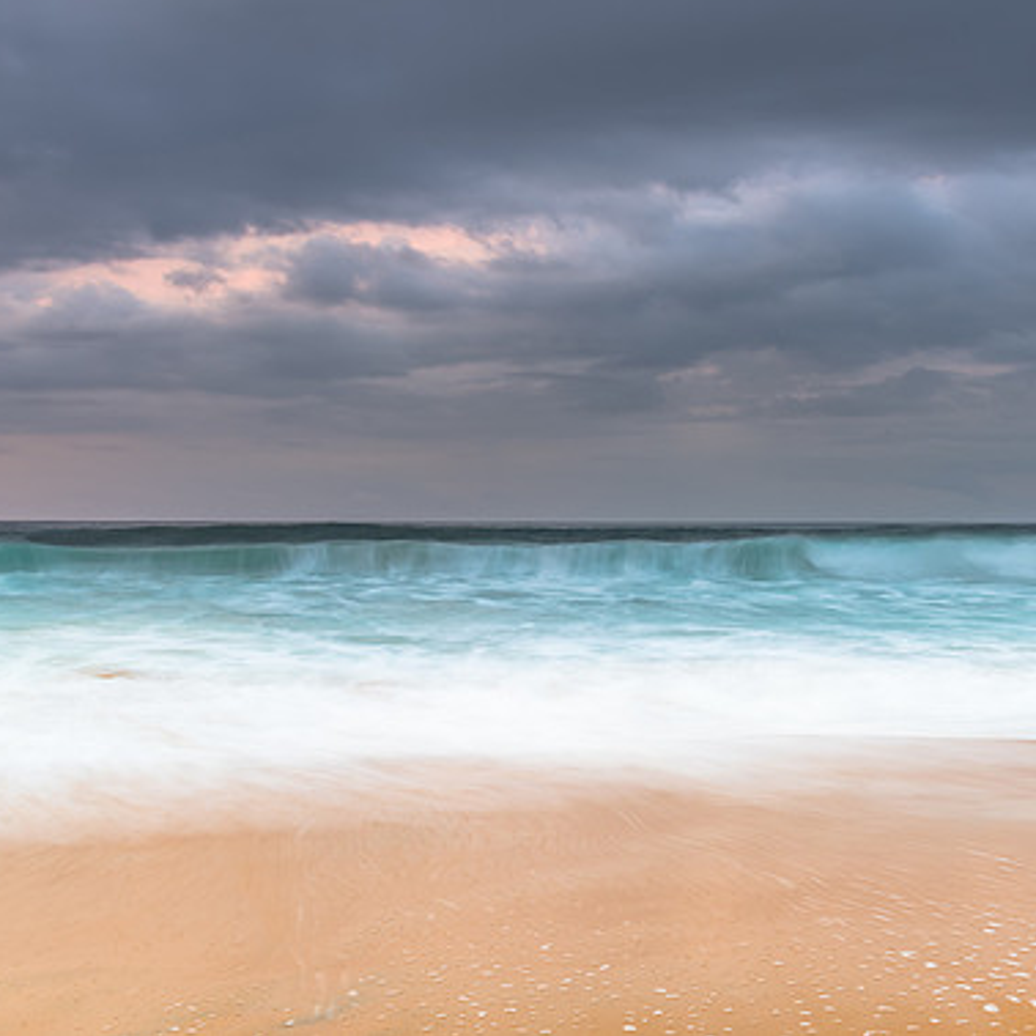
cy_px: 508
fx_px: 1490
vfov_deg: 38.3
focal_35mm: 44
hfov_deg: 38.0
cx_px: 671
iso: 31
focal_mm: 32
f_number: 8
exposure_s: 2
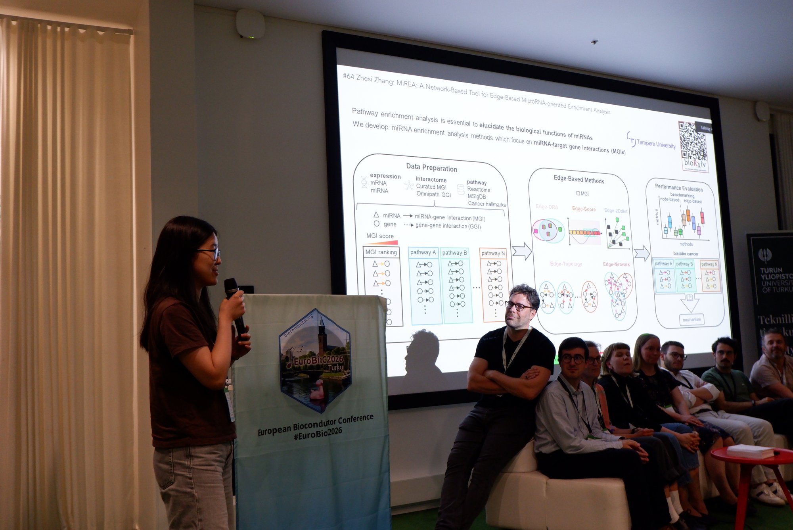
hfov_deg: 58.7
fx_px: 705
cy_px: 265
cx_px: 396
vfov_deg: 41.2
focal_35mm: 32
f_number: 4.2
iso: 2000
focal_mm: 21.5
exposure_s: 1/200
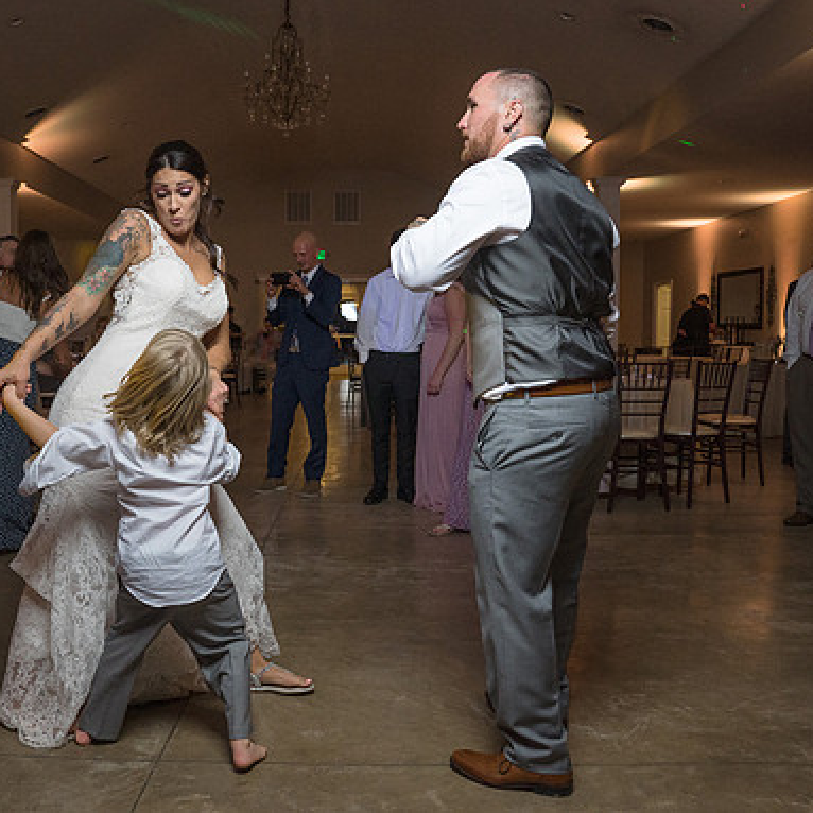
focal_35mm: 35
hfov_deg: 46.9
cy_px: 419
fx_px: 930
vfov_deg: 47.2
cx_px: 325
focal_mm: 26
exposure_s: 1/200
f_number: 5.6
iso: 2000
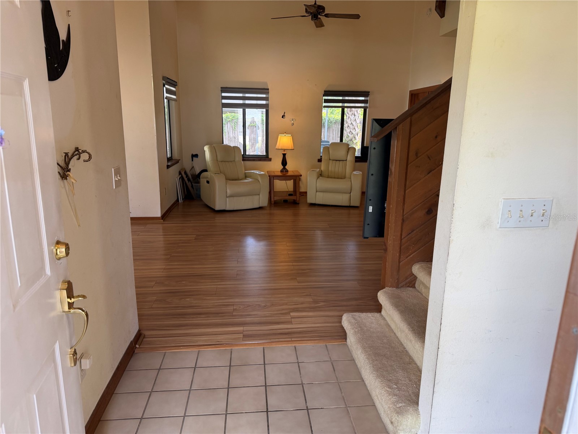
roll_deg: -0.9
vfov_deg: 56.8
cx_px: 289
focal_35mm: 24
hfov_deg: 71.6
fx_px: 401
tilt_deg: -13.9
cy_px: 217
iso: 125
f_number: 1.78
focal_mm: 6.76
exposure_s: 1/120
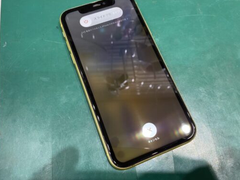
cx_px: 125
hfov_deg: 58.3
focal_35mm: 31
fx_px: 215
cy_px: 83
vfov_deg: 45.4
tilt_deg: -70.8
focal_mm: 4.25
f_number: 1.8
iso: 100
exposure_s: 1/50
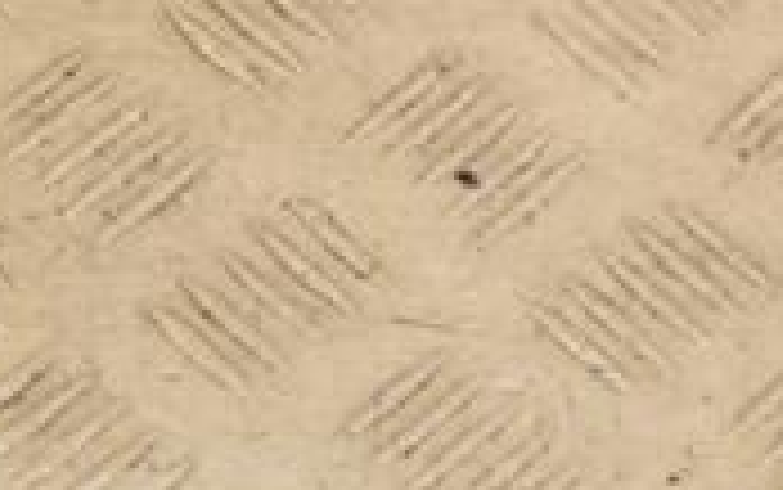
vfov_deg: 7.2
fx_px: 3822
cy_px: 683
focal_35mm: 179
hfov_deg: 11.5
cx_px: 927
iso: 800
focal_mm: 34
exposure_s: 1/200
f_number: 8
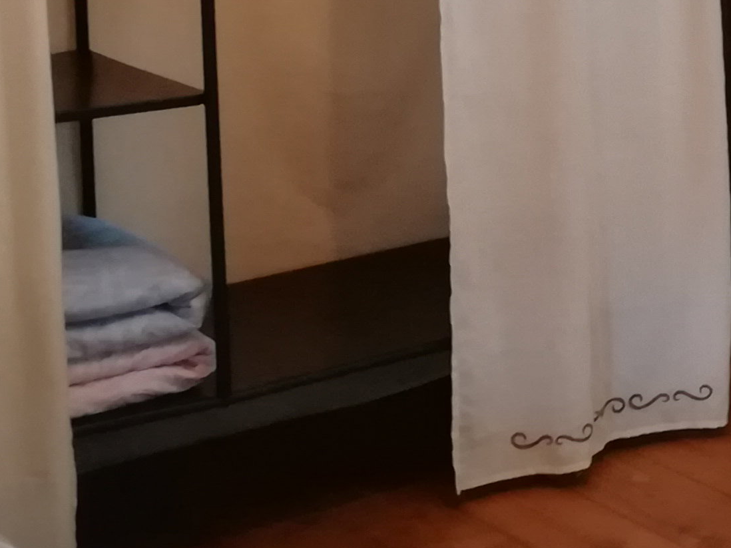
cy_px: -178
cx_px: 1190
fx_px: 1985
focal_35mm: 94
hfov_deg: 17.9
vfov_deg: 15.0
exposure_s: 1/25
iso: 400
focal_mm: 3.83
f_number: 2.2
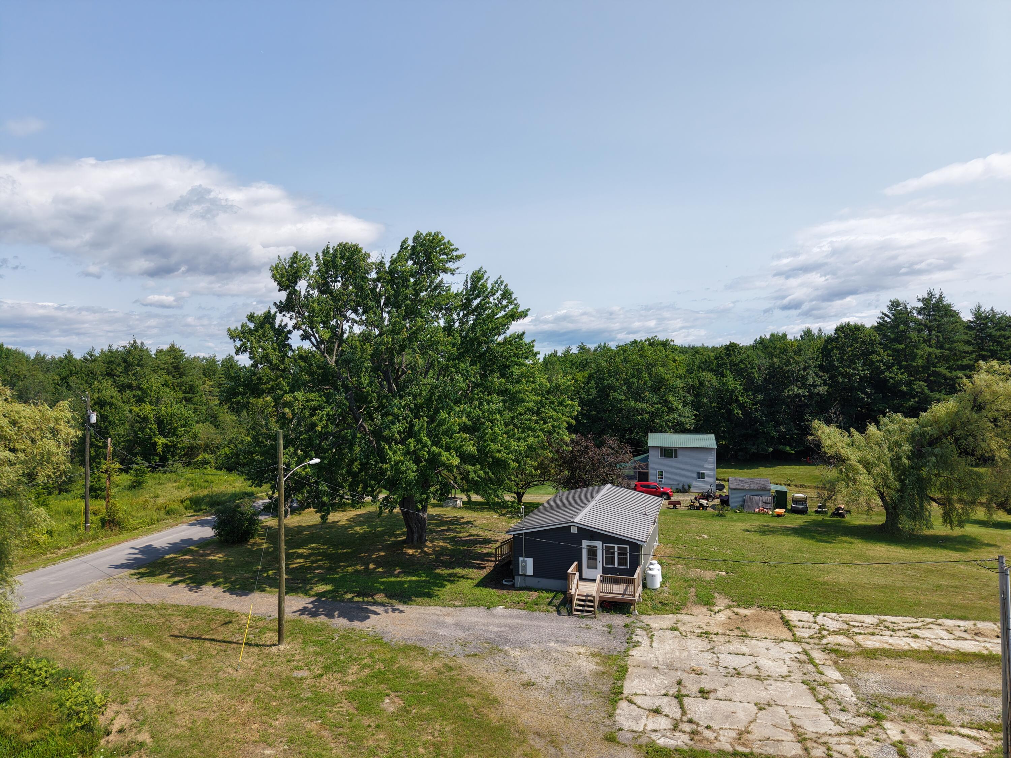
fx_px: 701
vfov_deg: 56.8
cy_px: 379
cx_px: 506
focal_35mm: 24
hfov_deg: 71.6
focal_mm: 8.67
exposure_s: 1/4000
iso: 160
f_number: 1.8
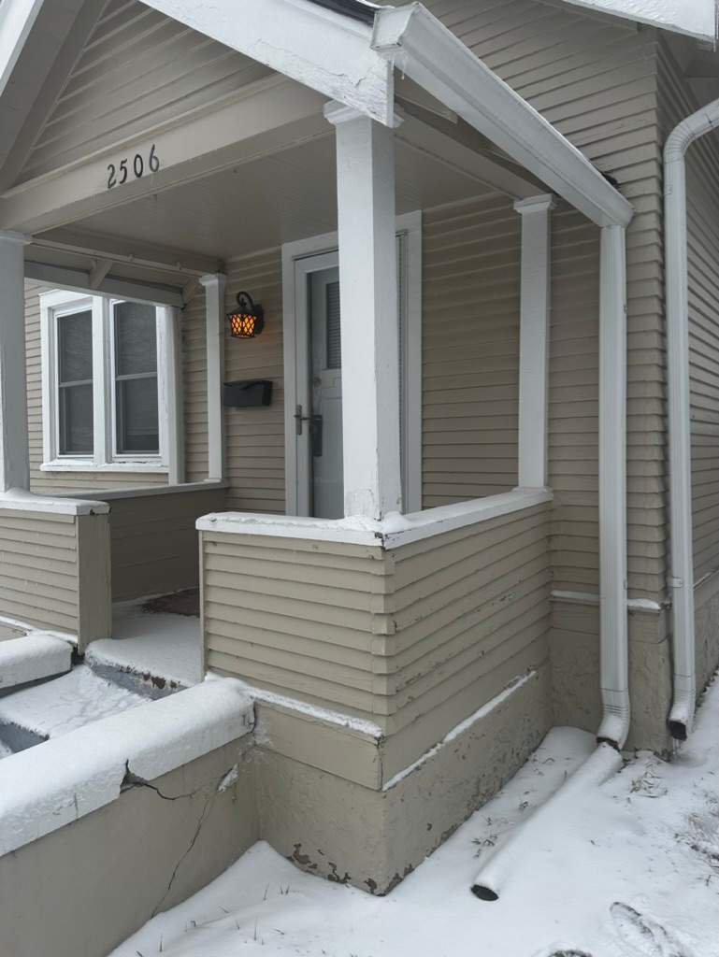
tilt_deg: -1.4
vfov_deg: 71.6
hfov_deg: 56.9
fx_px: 664
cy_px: 478
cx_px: 360
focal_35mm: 24
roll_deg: +0.8
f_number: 1.78
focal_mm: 6.86
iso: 80
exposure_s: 1/513
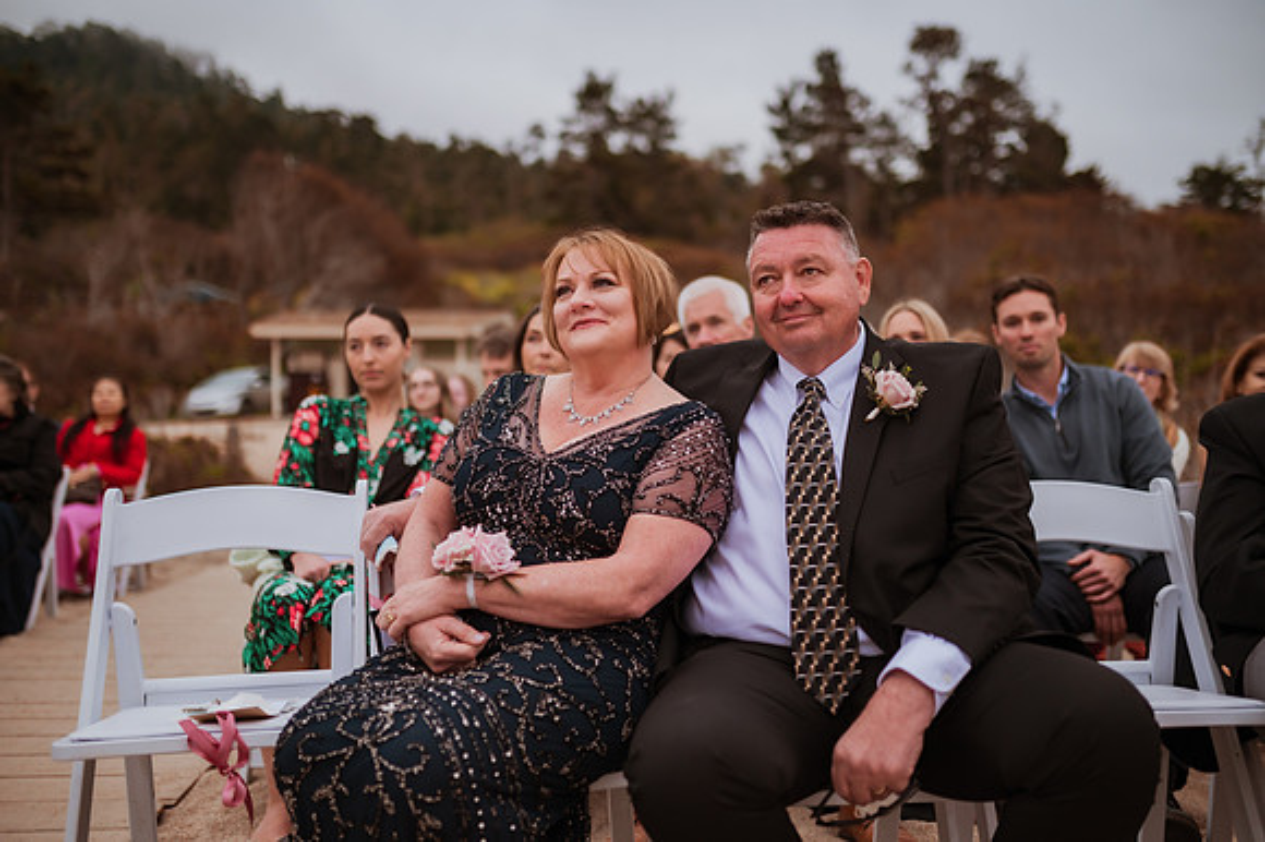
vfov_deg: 37.8
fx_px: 1229
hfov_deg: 54.5
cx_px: 632
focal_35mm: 35
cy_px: 421
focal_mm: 35
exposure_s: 1/4000
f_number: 1.4
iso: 500
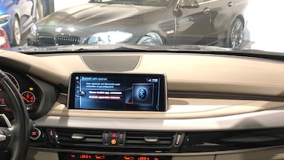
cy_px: 140
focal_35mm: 52
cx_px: 108
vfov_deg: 22.6
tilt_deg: -23.3
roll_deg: +0.3
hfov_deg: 39.6
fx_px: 392
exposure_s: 1/7
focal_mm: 3.99
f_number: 1.8
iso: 100
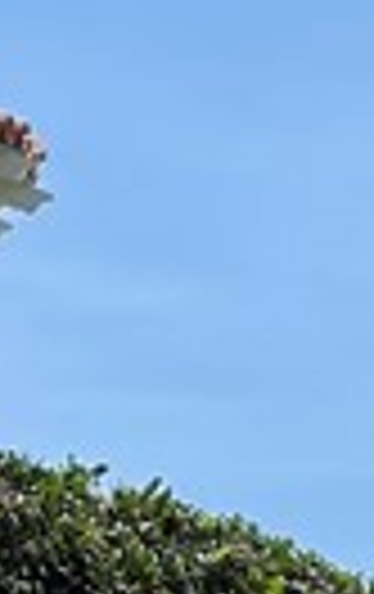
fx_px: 3459
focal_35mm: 213
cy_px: 981
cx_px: -50
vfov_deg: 9.5
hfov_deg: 6.2
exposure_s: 1/3401
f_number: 1.6
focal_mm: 4.2
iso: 32
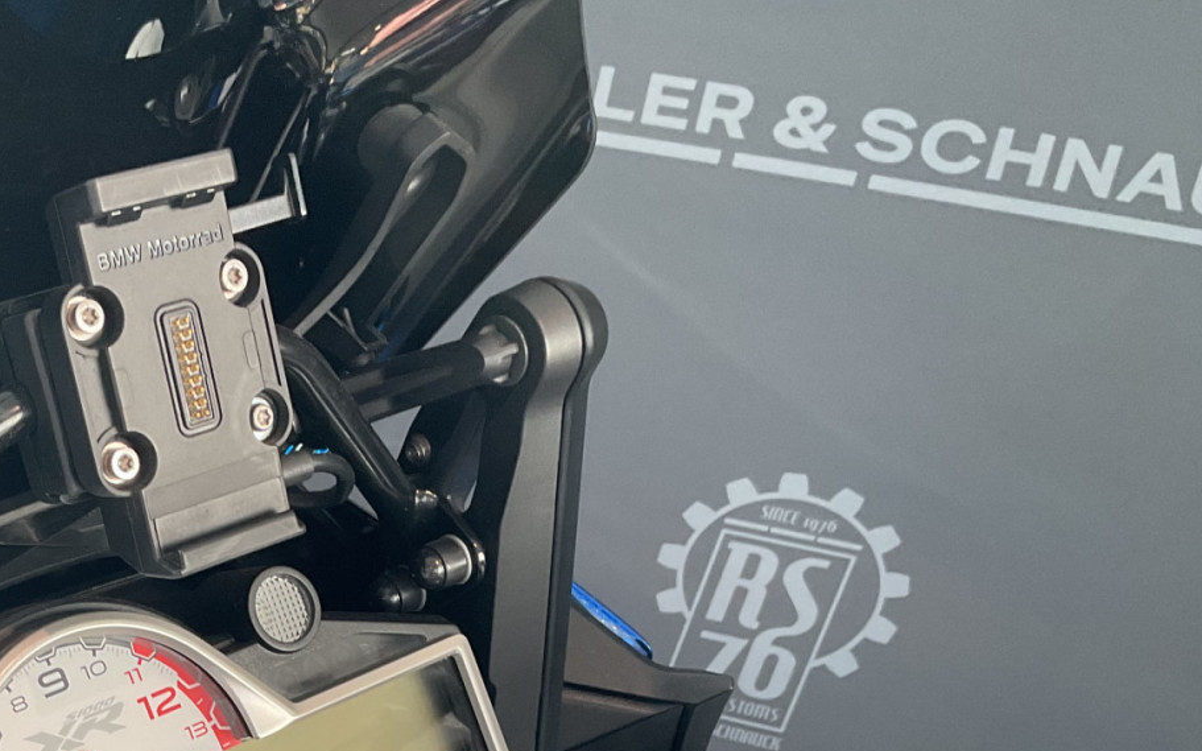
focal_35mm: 54
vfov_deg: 23.0
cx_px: 168
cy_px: 750
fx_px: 1769
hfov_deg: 35.7
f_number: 1.8
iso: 64
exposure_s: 1/120
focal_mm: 3
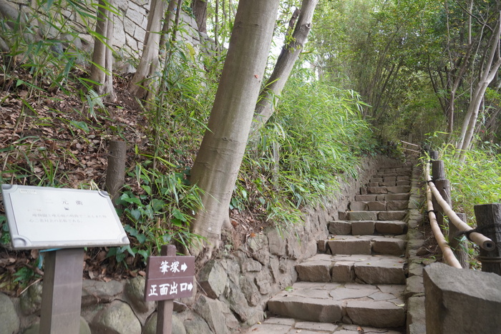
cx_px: 250
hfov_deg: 67.4
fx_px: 376
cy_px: 167
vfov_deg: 47.9
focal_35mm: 27
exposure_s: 1/60
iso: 500
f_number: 5
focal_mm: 18
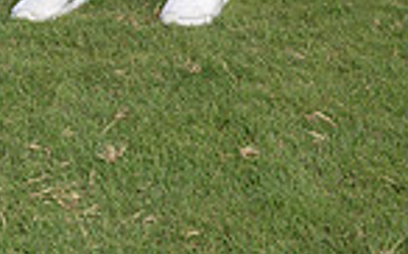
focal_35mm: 113
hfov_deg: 18.4
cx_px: 117
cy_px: -357
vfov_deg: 10.1
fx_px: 1256
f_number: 8
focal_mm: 36
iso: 125
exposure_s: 1/250
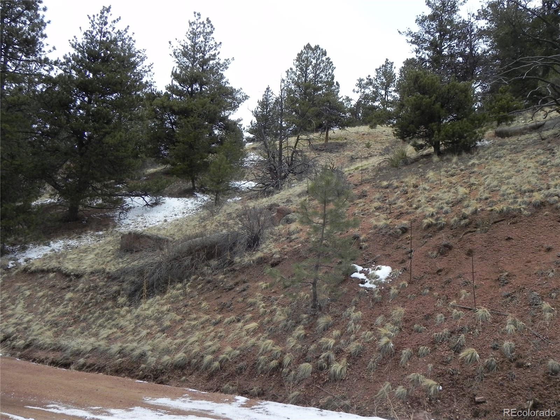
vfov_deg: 48.2
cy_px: 210
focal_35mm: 29
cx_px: 280
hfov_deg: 61.7
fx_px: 469
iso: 160
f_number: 6.3
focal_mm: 5.2
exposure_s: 1/336
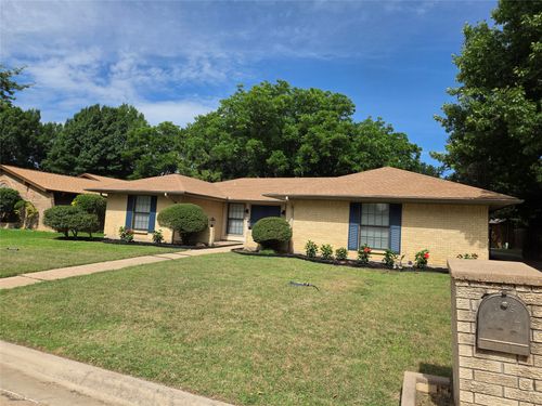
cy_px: 203
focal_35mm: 23
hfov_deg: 73.9
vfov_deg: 58.9
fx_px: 360
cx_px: 271
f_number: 1.7
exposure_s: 1/7944
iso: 80
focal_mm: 6.25
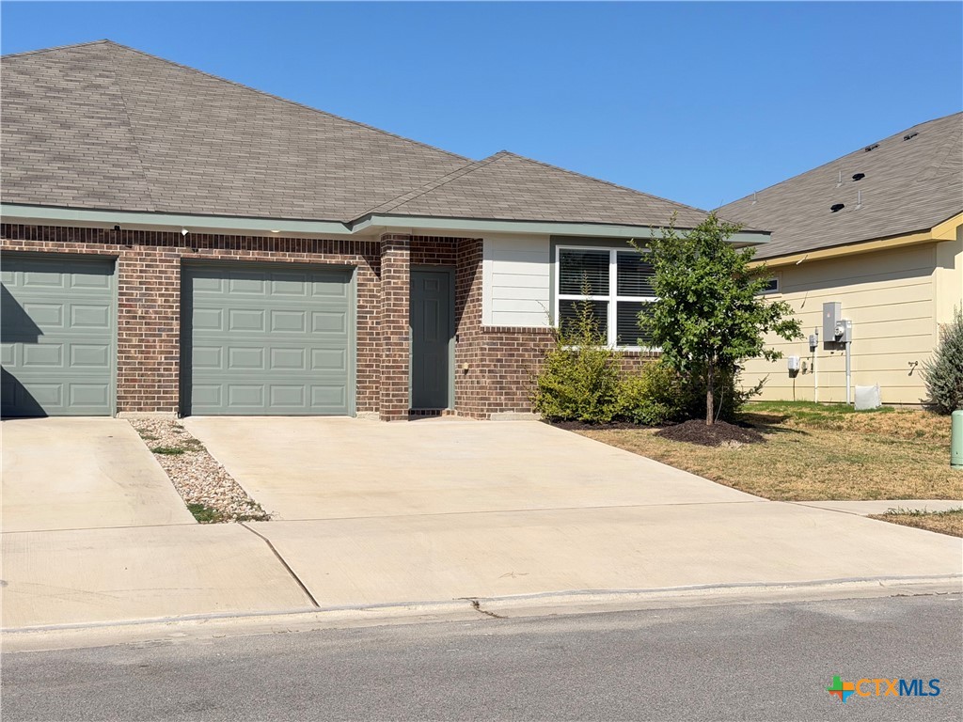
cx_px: 482
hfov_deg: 39.7
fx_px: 1335
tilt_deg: +0.9
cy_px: 361
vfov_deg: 30.3
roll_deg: +0.3
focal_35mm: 48
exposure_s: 1/4878
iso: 64
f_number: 1.78
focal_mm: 6.76
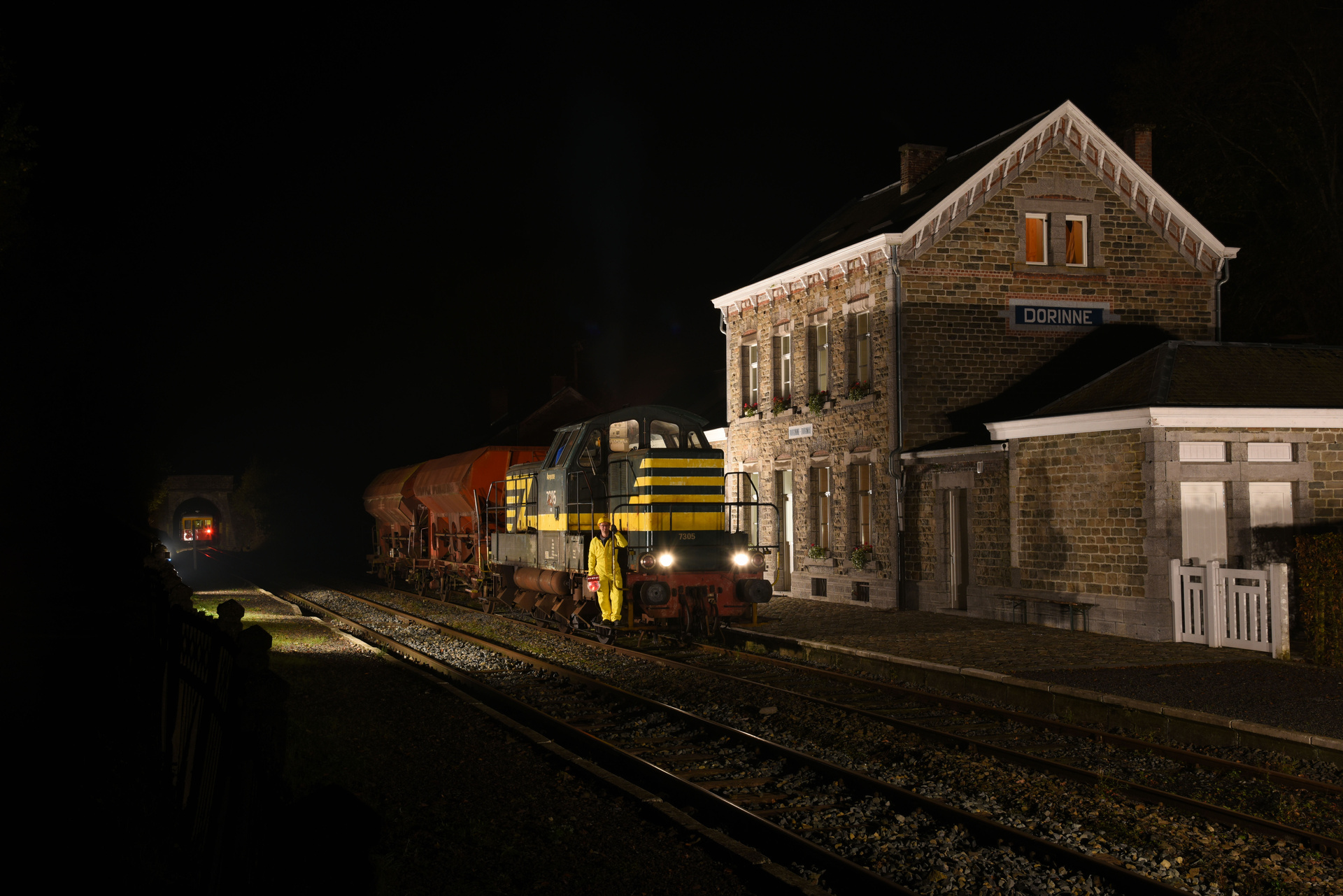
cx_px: 672
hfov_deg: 50.7
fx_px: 1418
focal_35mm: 38
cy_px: 448
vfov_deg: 35.1
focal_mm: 38
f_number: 11
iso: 125
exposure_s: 4
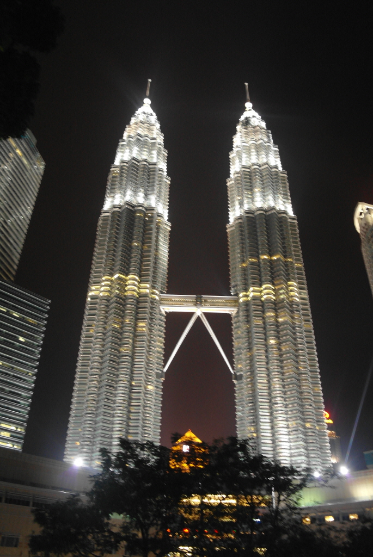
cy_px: 278
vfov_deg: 63.6
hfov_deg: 45.1
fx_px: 450
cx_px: 186
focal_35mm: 29
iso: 800
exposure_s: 1/6
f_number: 3.8
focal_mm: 19
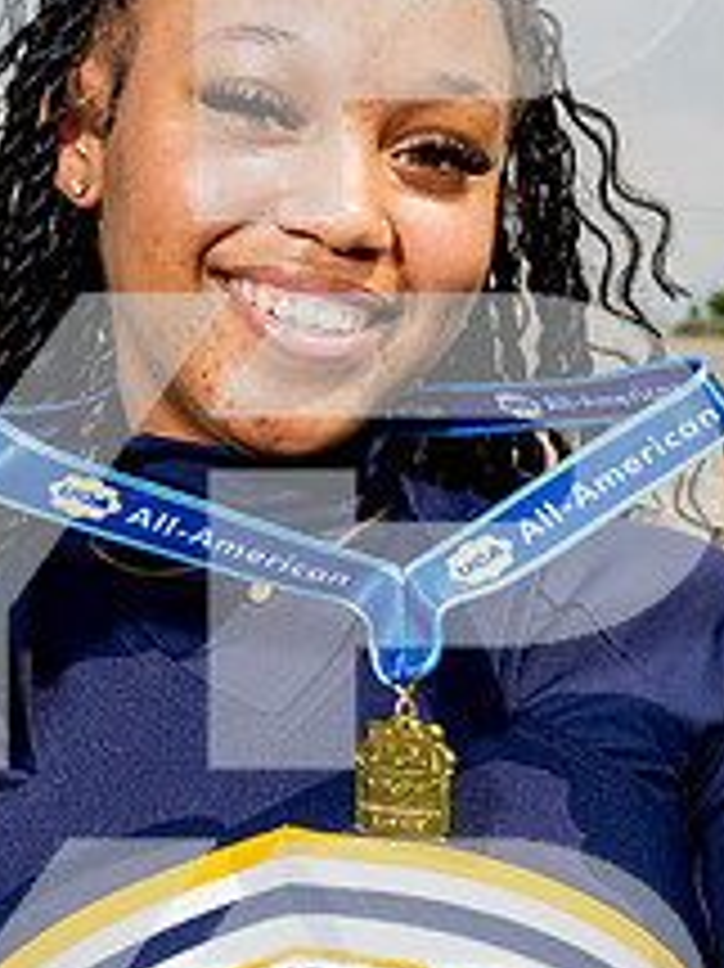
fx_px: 2959
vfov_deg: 18.6
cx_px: 121
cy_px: 534
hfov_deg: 13.9
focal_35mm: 106
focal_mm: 38
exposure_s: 1/250
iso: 100
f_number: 8
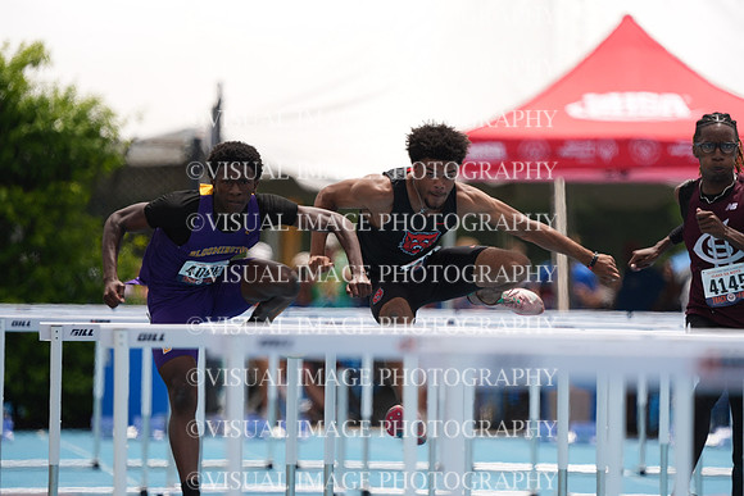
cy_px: 248
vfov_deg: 2.3
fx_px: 12402
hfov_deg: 3.4
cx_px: 372
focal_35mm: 600
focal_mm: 600
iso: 500
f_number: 6.3
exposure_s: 1/2500
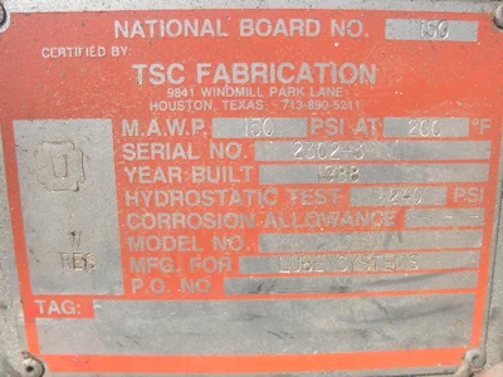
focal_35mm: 28
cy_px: 188
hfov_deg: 63.4
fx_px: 407
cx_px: 252
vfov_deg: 49.7
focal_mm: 5
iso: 64
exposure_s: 1/100
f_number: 8.5
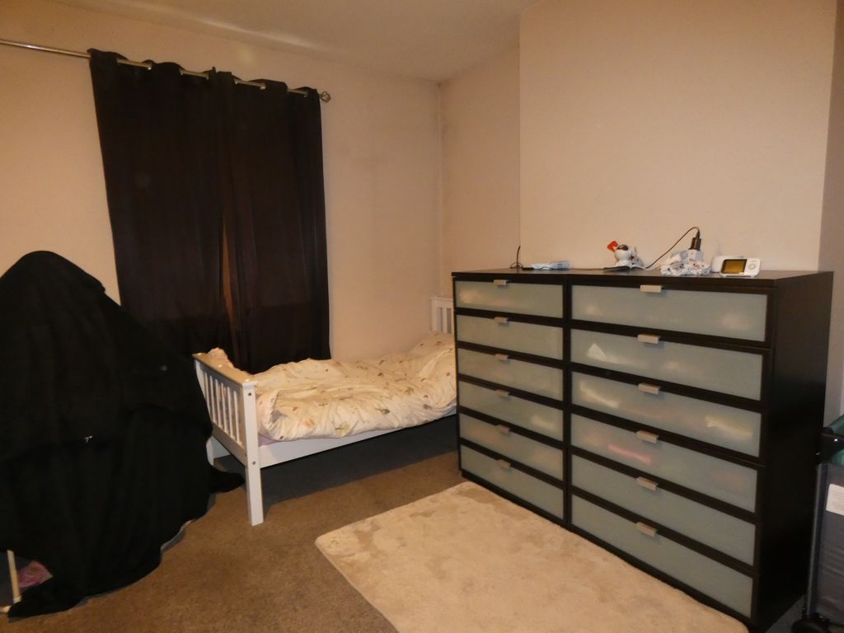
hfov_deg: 81.7
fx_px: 488
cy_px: 316
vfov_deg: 66.0
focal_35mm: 20
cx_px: 422
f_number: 2.8
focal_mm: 3.6
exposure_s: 1/60
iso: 800
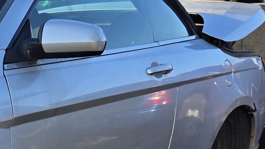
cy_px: 179
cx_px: -121
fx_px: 696
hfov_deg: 19.2
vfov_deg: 12.0
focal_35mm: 99
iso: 80
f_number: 1.8
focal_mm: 5.4
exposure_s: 1/2985
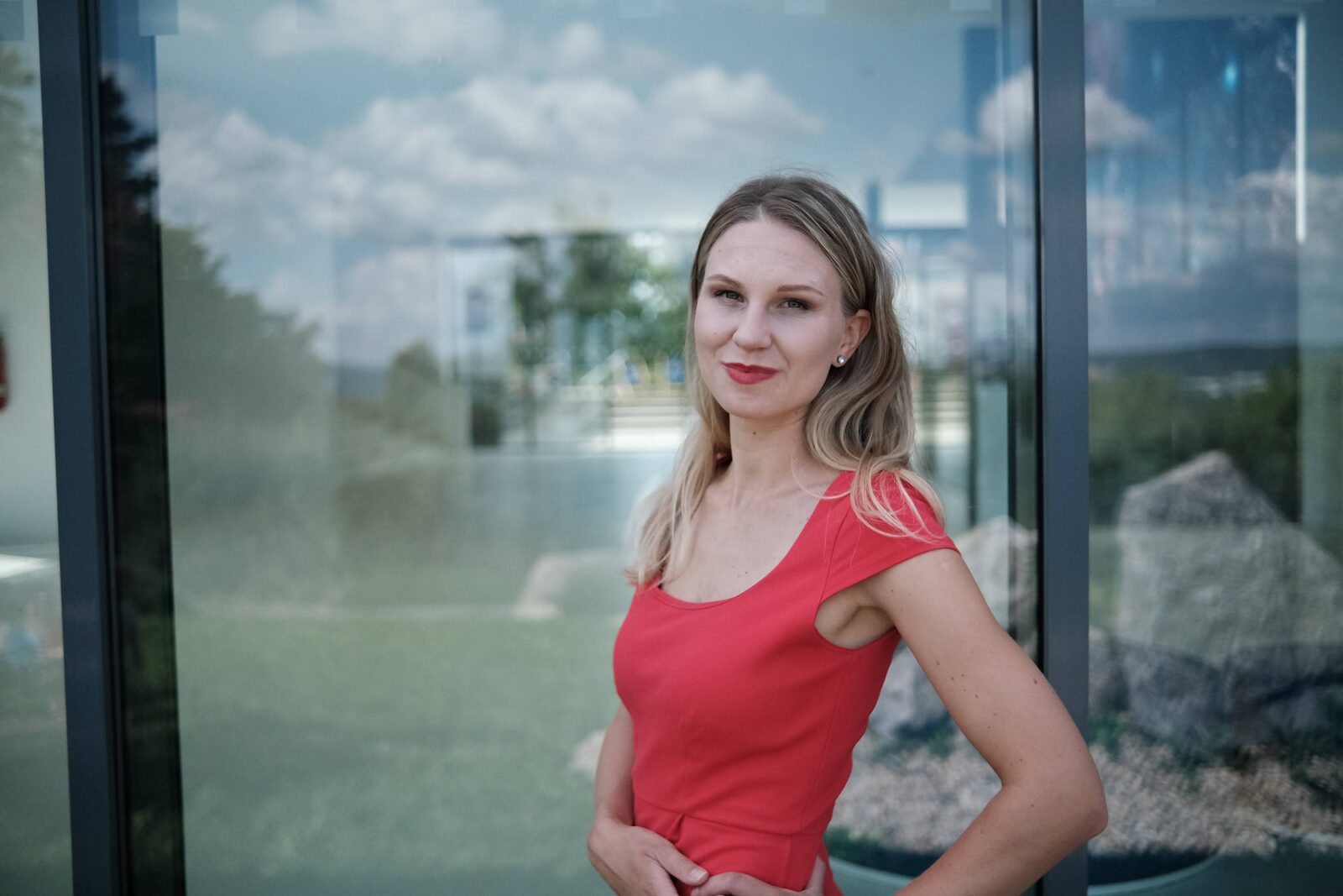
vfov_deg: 37.9
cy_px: 448
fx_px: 1306
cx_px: 672
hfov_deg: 54.4
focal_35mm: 35
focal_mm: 23
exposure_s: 1/32000
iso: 2000
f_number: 1.4
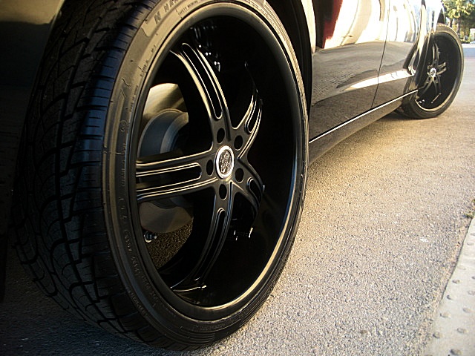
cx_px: 238
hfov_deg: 51.4
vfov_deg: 39.7
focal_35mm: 36
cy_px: 178
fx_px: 494
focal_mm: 6.3
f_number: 2.8
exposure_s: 1/60
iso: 100
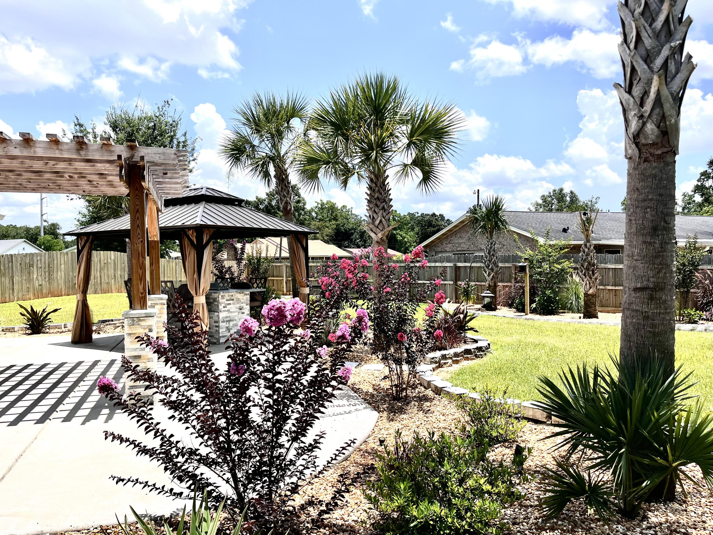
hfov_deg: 67.3
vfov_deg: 53.1
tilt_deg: -0.7
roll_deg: +0.9
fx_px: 536
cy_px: 268
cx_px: 356
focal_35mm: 26
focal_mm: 5.1
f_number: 1.6
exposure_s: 1/4016
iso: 50
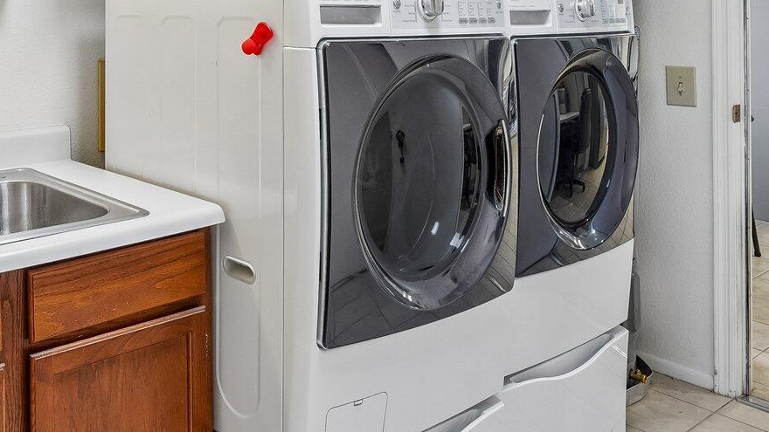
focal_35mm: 40
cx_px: 121
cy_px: -8
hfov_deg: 46.7
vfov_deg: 27.7
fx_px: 820
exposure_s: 1/13
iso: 400
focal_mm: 16.5
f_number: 8
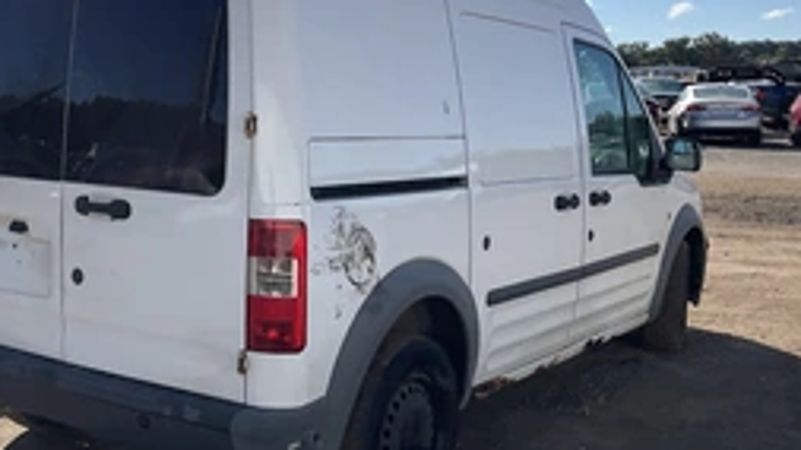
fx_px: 1061
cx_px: 250
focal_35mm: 50
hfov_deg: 40.7
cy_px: 206
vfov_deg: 23.9
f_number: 1.8
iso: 25
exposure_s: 1/2227
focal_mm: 3
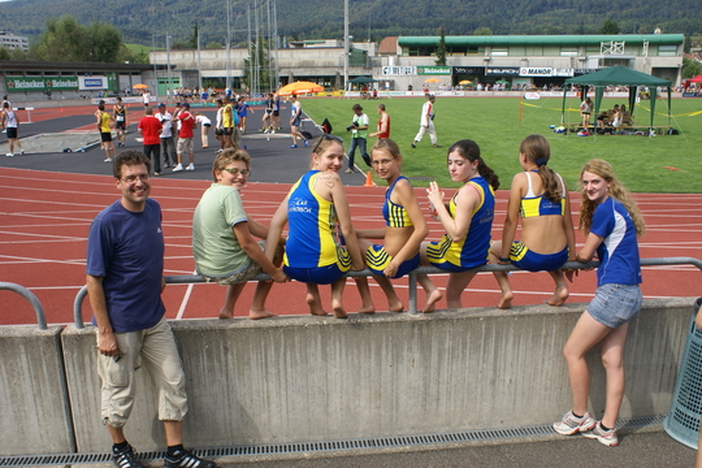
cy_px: 234
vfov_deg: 40.0
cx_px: 351
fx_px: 643
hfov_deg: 57.2
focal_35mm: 33
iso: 100
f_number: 6.3
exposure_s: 1/250
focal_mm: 22
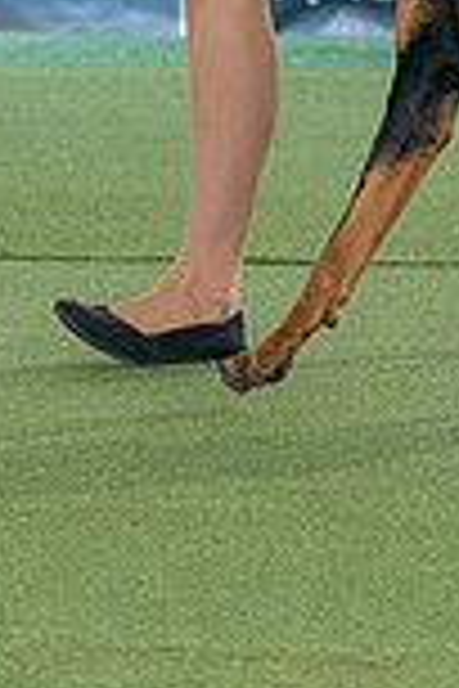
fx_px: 8338
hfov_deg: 3.1
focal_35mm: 436
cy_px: -472
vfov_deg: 4.7
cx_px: 632
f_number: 4.5
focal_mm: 77
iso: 400
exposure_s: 1/800
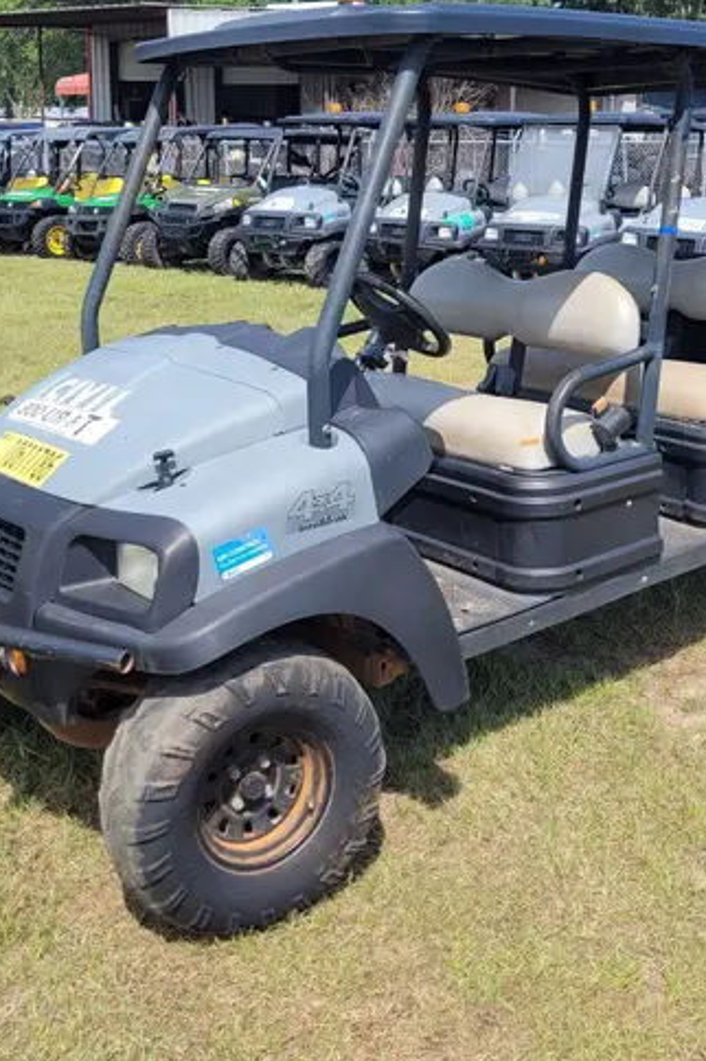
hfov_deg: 32.4
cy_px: 343
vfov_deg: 46.6
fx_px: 1208
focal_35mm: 41
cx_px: 449
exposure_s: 1/1732
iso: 40
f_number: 1.8
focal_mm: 5.4
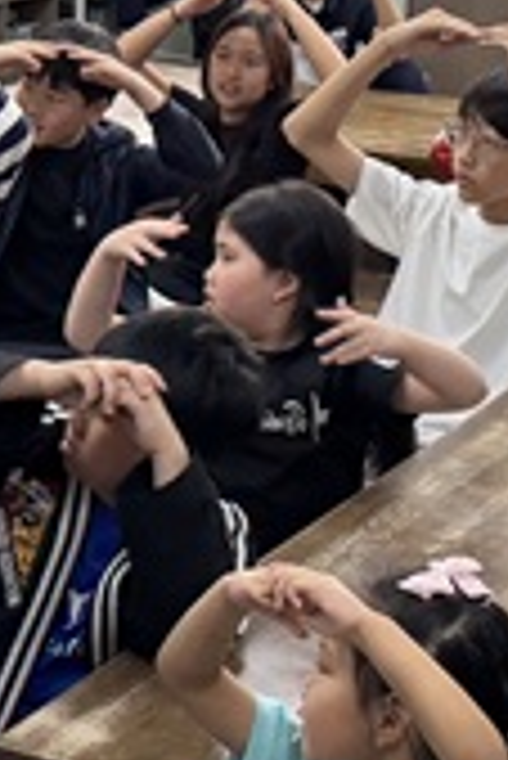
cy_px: 310
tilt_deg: -14.5
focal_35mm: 118
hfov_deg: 11.6
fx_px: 2492
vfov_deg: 17.3
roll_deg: -1.9
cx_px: 162
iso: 200
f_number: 1.78
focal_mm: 6.76
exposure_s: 1/121
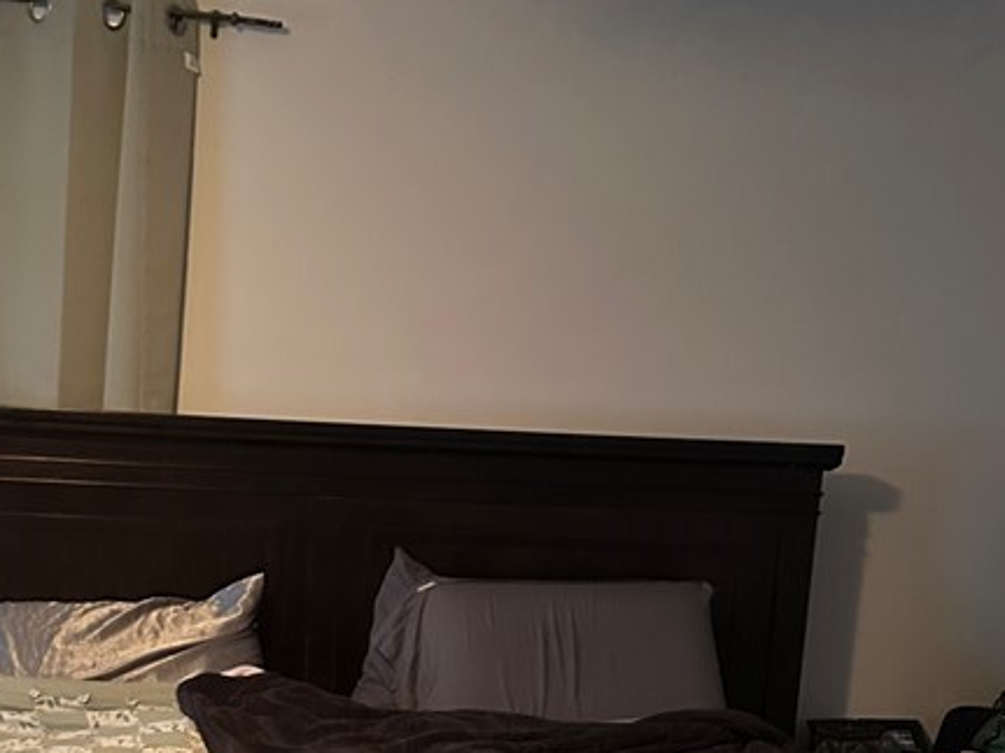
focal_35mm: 57
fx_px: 1654
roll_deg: -4.6
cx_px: 345
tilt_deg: -5.6
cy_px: 706
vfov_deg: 24.7
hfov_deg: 33.5
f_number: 1.78
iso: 1000
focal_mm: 6.86
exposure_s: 1/30
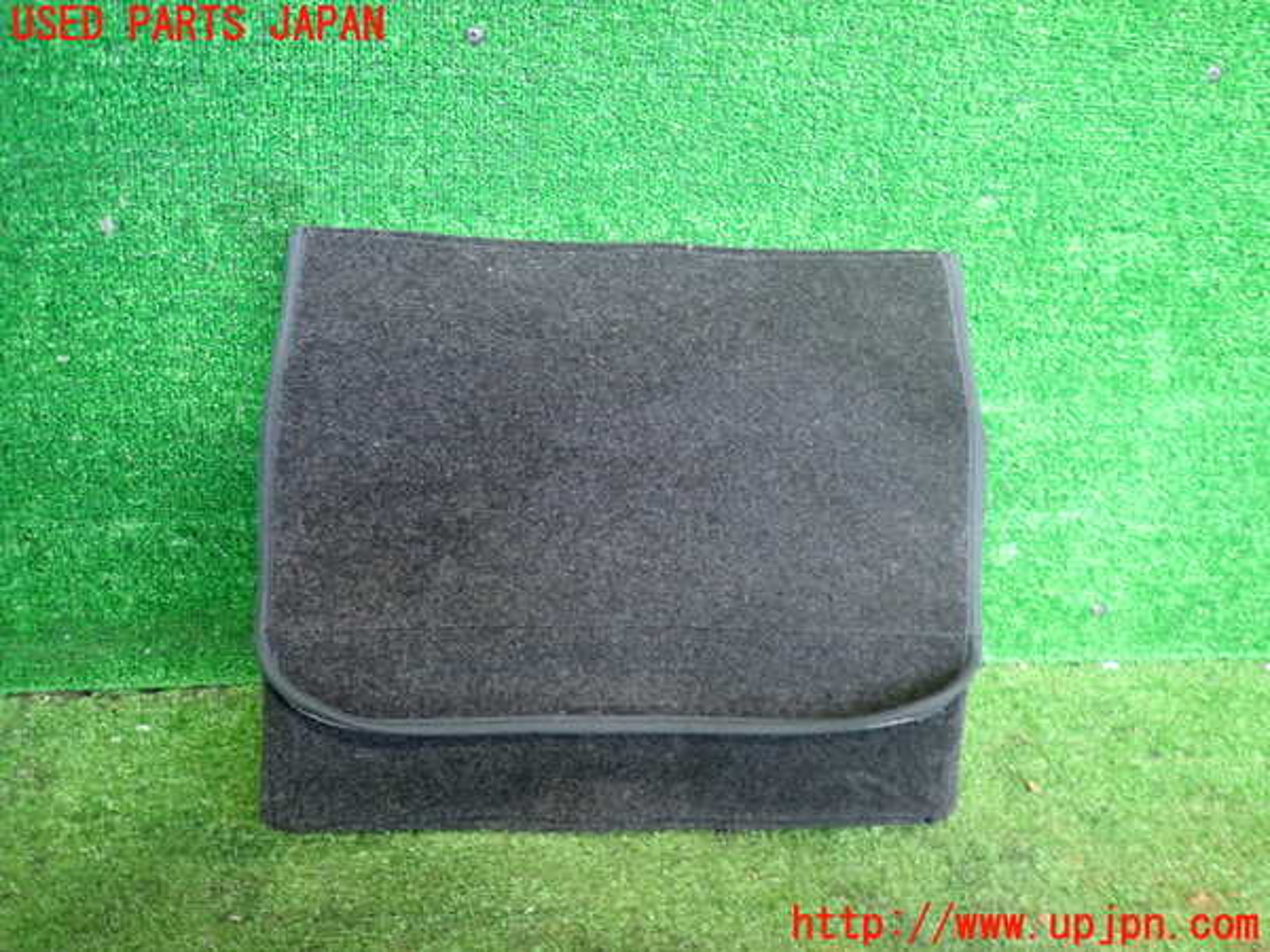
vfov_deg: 54.9
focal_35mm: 25
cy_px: 476
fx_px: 917
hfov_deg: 69.4
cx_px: 635
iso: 400
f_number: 2
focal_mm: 4.5
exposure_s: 1/30
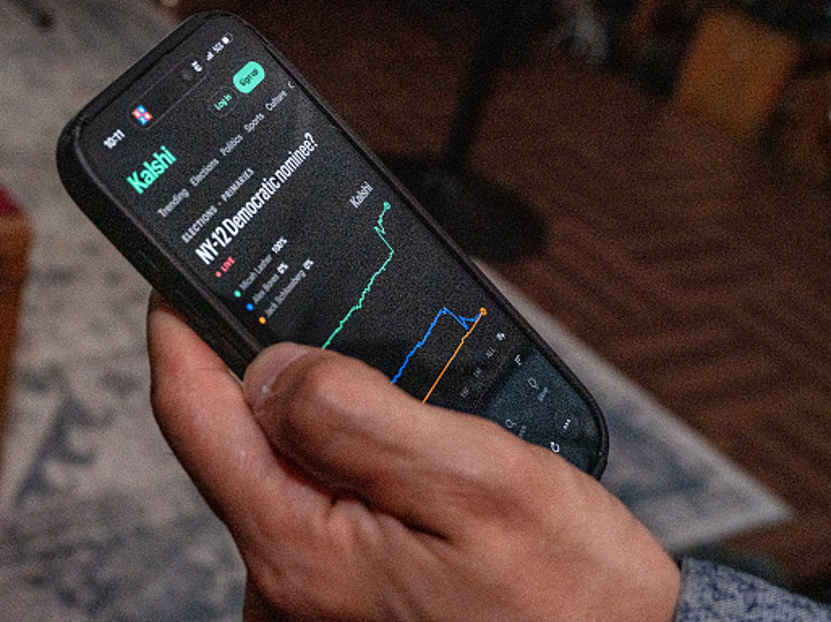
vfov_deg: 36.8
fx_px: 936
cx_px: 397
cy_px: 311
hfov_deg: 47.9
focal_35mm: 39
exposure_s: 1/200
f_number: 7.1
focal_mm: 35
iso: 2500
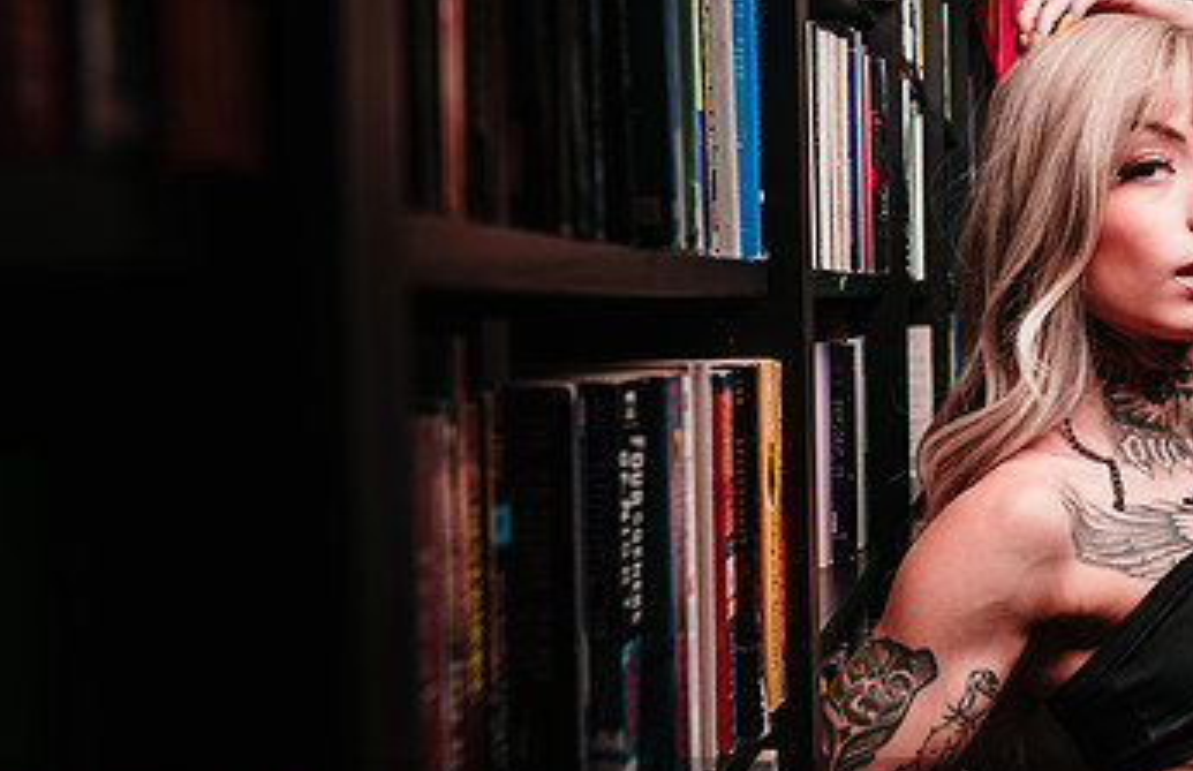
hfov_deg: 34.1
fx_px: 1871
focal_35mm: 57
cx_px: 990
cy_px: 366
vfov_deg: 23.3
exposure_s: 1/80
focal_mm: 32
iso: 64
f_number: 4.5
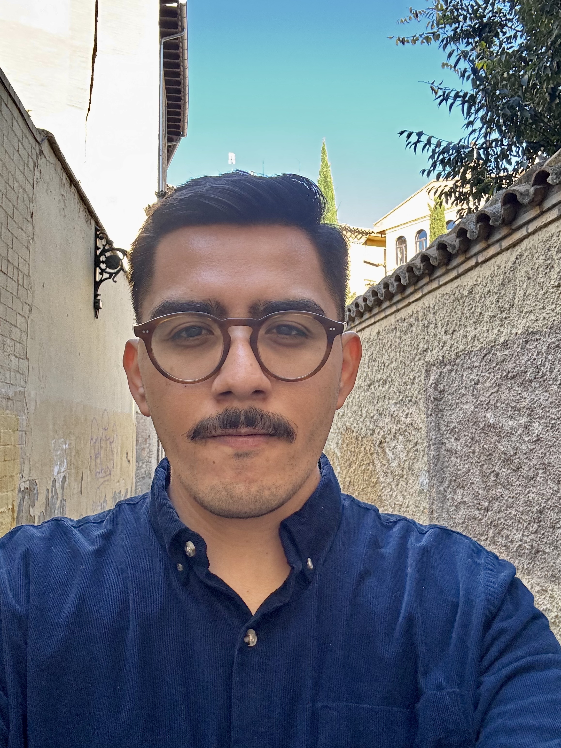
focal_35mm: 30
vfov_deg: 60.0
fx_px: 648
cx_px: 280
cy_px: 374
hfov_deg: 46.8
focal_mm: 2.69
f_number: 1.9
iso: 80
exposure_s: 1/106
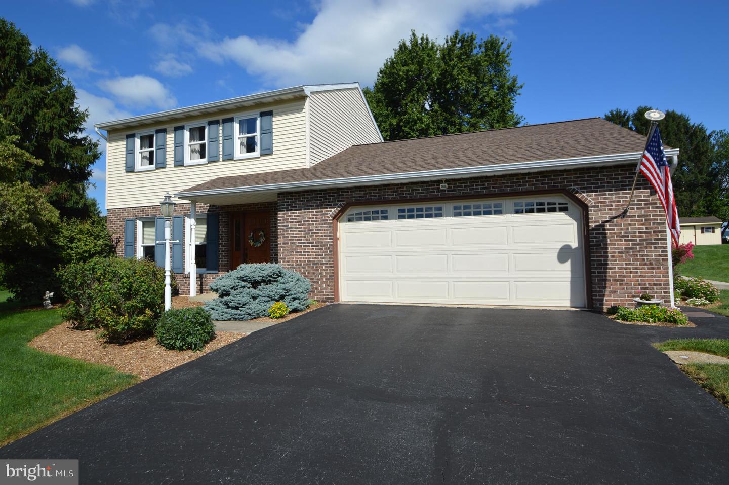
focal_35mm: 18
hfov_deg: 90.1
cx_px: 364
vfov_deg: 67.3
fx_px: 364
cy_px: 242
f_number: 9
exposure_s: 1/320
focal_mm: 12
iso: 100
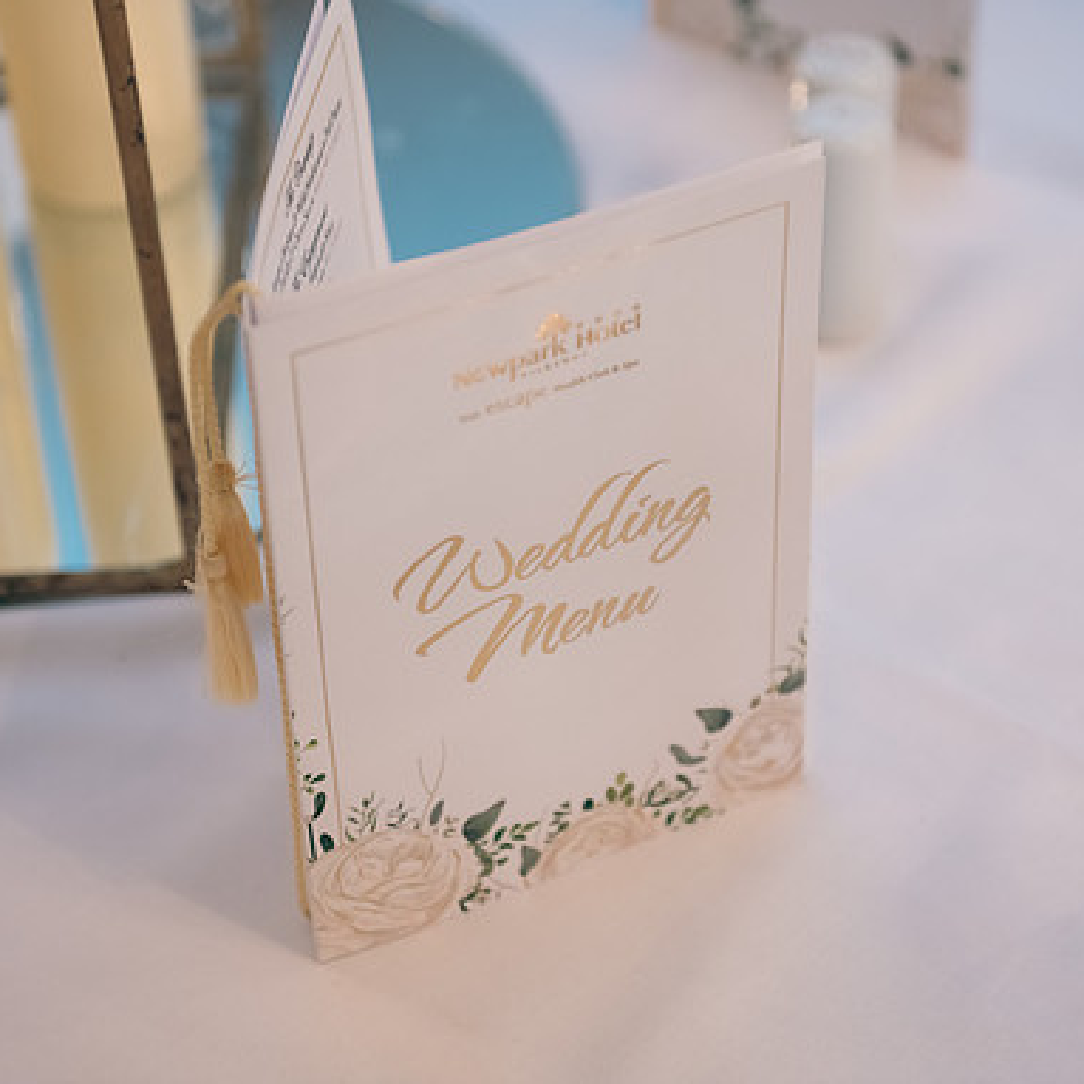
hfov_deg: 19.3
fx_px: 3189
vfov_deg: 19.3
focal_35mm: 90
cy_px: 545
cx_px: 563
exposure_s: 1/160
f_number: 3.5
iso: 800
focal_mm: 70
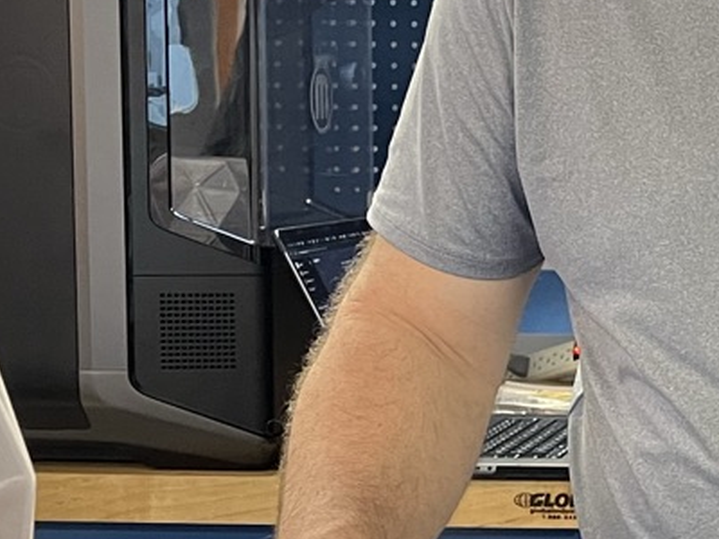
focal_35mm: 104
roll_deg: -1.1
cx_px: 904
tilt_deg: -6.0
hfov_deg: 17.8
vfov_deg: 14.2
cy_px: 332
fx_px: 2160
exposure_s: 1/60
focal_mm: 5.1
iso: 320
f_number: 1.6
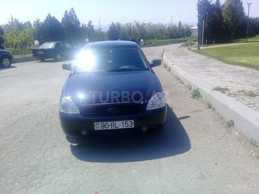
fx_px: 232
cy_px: 97
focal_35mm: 31
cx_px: 130
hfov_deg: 58.4
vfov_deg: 45.4
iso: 50
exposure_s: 1/1048
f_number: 2.2
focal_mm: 3.3
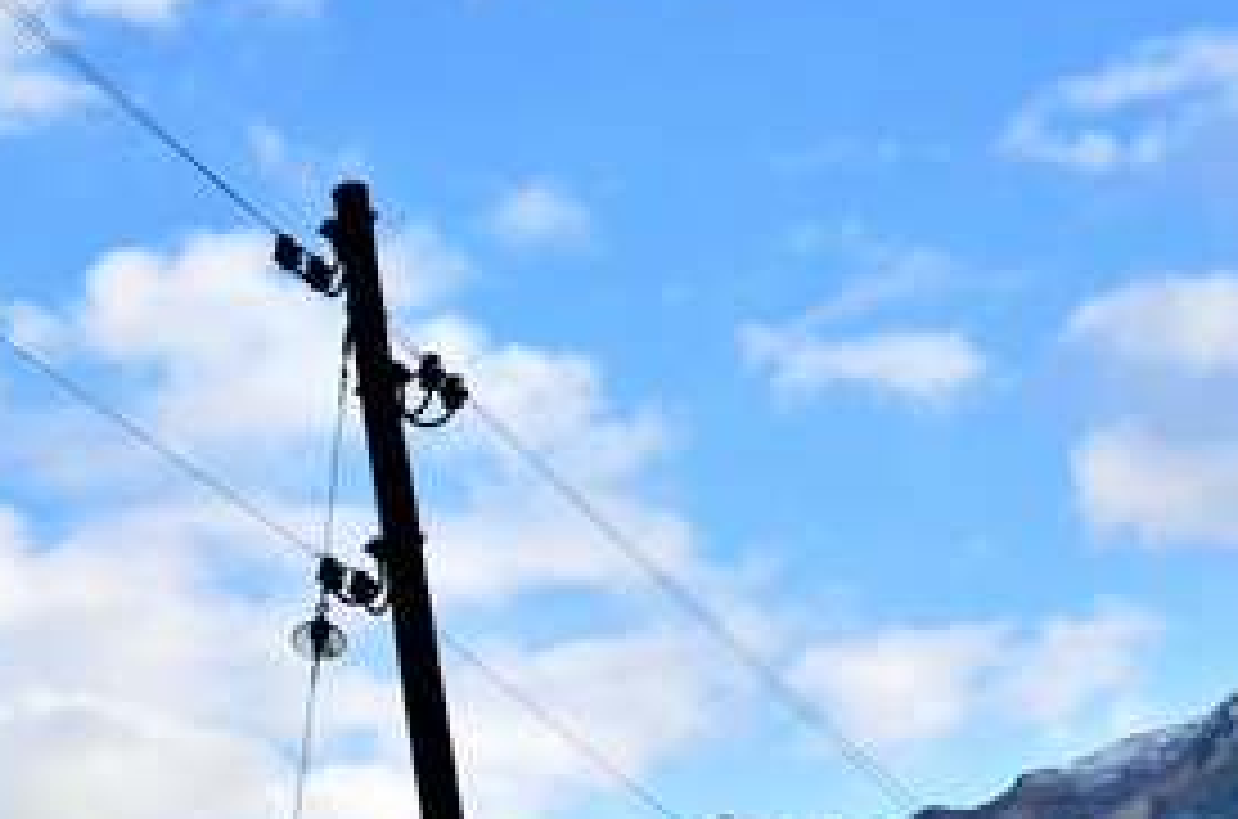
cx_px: -59
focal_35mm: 96
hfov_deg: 20.5
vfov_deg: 13.9
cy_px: 922
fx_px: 3294
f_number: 10
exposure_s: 1/200
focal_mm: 22
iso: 320
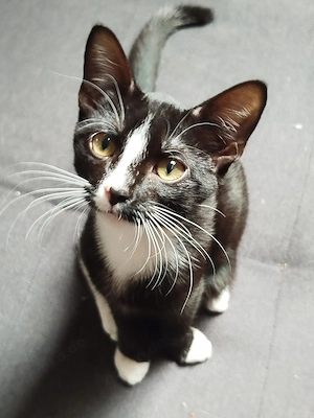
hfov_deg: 29.1
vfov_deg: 38.2
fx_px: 605
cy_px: 209
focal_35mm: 50
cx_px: 157
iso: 320
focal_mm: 5.31
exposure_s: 1/33
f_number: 1.7
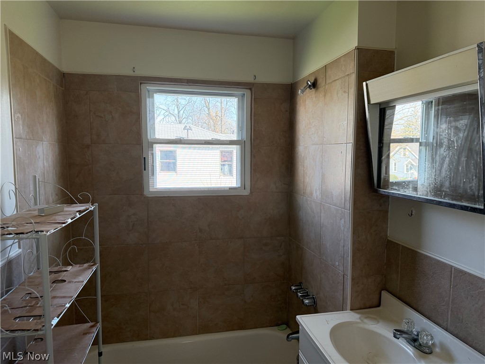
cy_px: 182
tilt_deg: -5.2
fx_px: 336
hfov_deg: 71.6
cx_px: 242
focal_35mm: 24
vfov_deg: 56.8
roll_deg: +0.3
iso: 200
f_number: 1.78
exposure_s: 1/181
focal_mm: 6.76
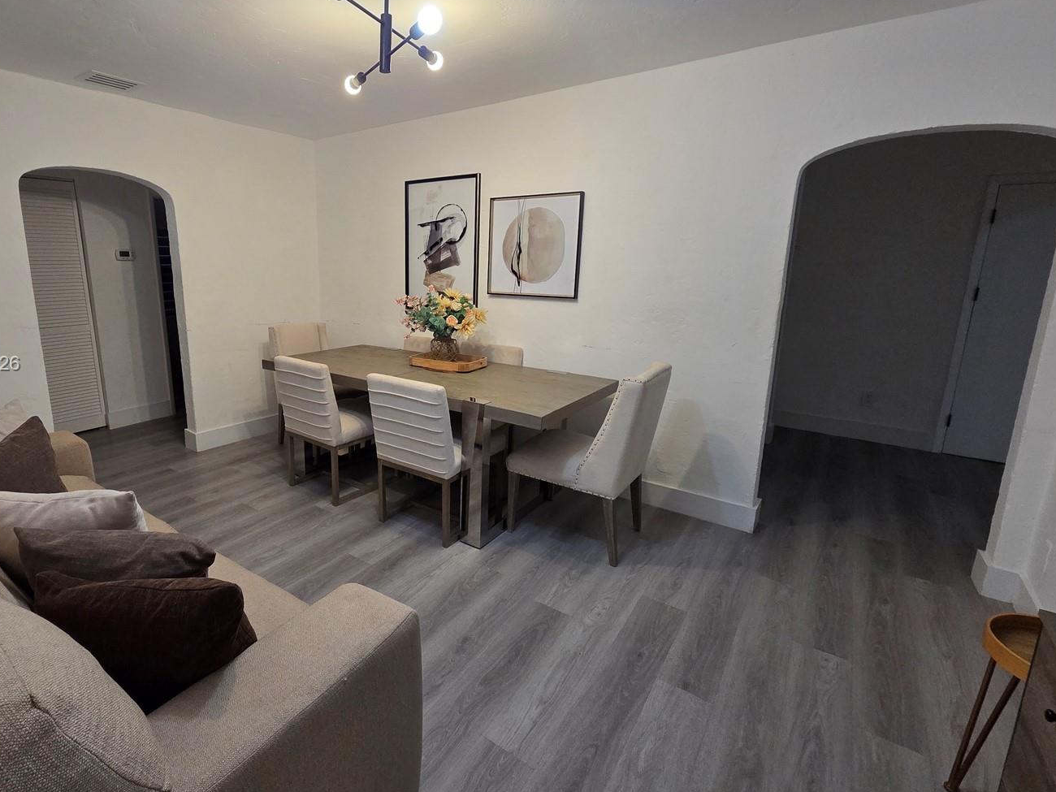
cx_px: 417
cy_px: 365
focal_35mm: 16
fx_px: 488
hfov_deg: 93.1
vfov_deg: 78.0
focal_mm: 2.2
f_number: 2.2
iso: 250
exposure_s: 1/120
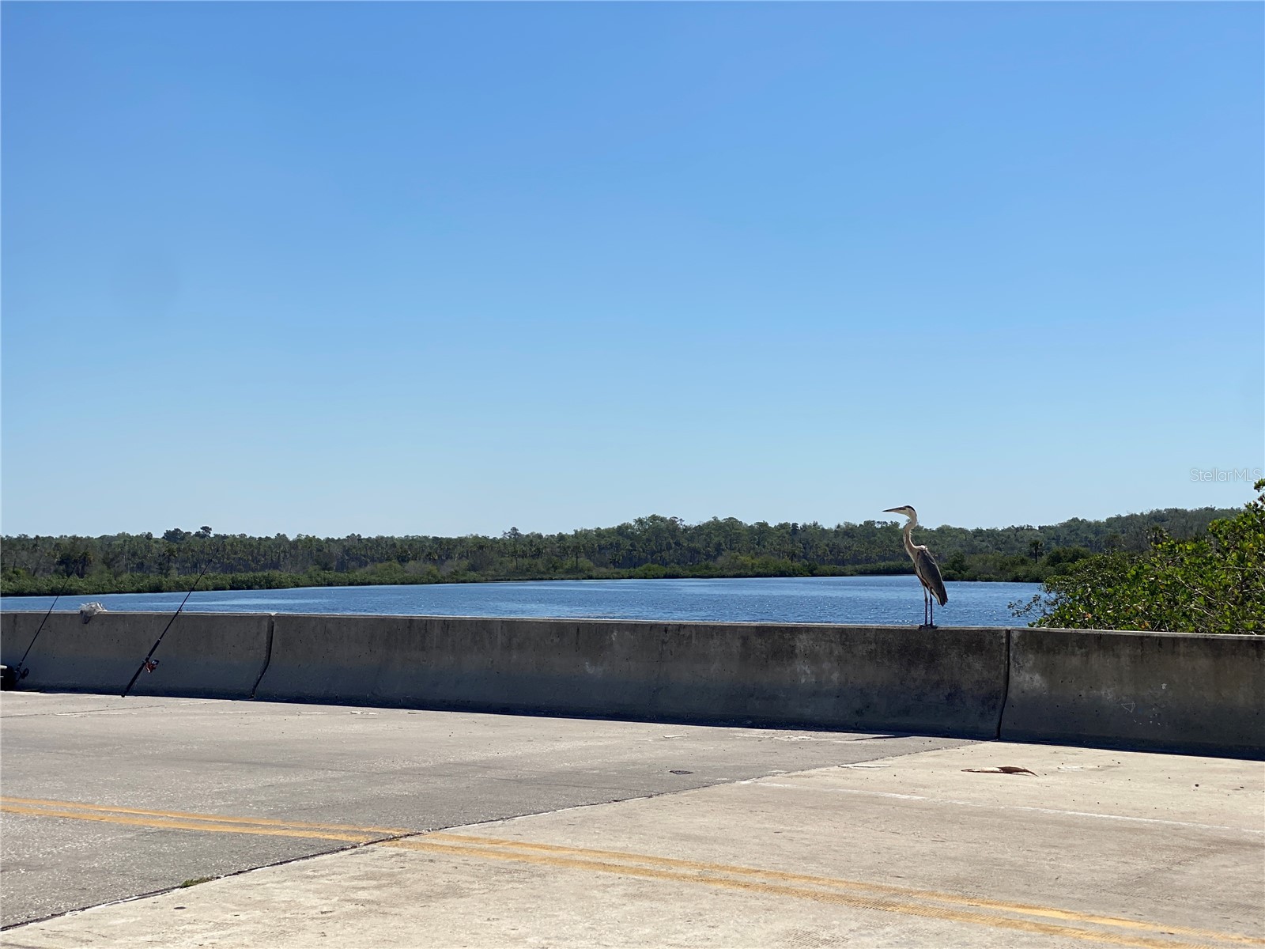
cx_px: 632
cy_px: 474
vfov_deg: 28.0
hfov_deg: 36.8
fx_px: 1900
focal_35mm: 52
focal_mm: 6
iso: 20
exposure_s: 1/2994
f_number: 2
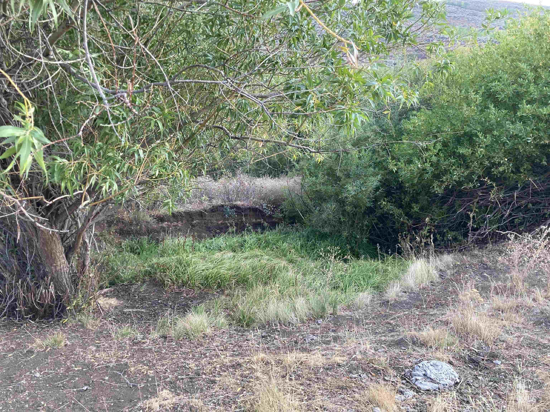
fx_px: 445
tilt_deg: -5.0
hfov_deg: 63.4
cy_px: 206
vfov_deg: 49.7
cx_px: 275
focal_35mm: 28
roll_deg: -1.1
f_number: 1.8
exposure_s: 1/121
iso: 64
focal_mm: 3.99
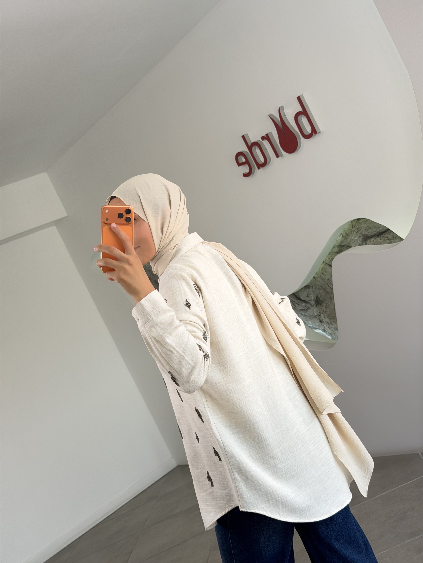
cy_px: 282
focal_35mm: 48
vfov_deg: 39.7
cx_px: 212
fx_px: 782
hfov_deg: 30.3
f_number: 1.78
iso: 64
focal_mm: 6.76
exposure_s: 1/255
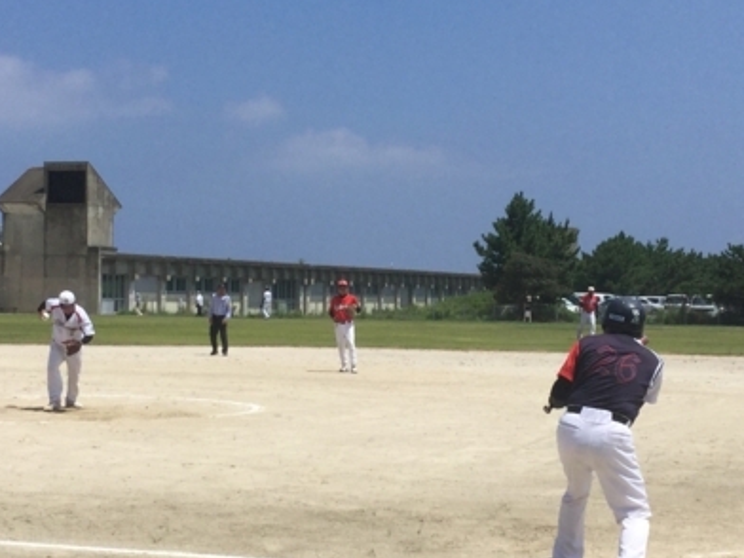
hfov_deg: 24.1
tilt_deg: -0.4
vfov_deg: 18.2
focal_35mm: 81
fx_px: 1741
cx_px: 376
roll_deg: -1.7
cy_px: 300
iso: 25
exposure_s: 1/2809
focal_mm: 3.3
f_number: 2.4
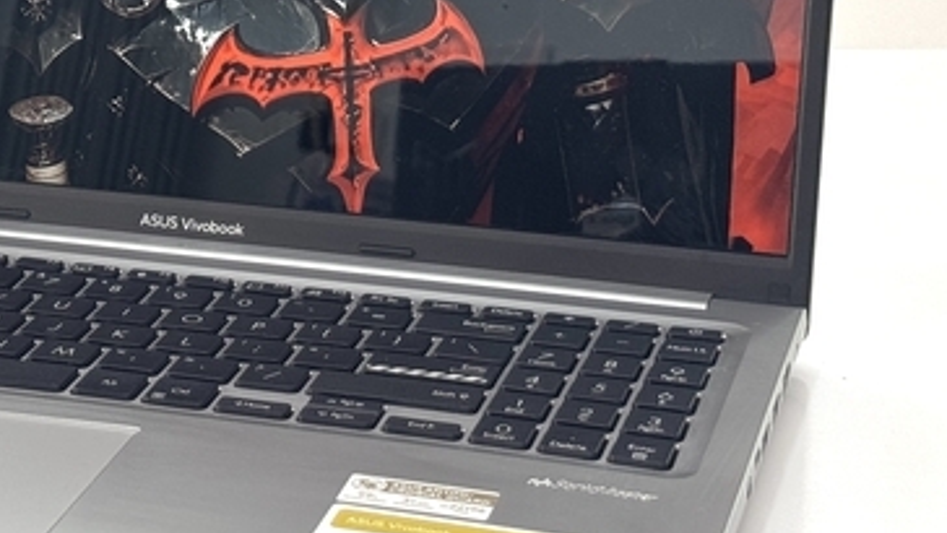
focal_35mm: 115
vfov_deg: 10.5
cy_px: -3
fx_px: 2889
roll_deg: +0.7
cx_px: 83
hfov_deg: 18.3
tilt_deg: -12.3
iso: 100
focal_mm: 6.76
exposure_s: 1/120
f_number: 1.78
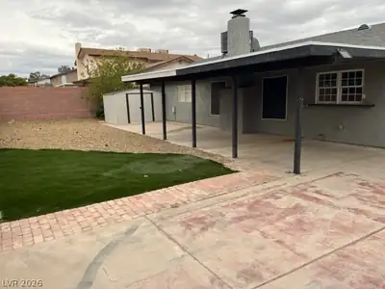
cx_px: 192
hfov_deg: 67.3
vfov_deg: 53.1
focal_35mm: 26
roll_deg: +1.1
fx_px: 289
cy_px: 144
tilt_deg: -9.6
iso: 50
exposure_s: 1/463
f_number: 1.6
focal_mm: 5.1
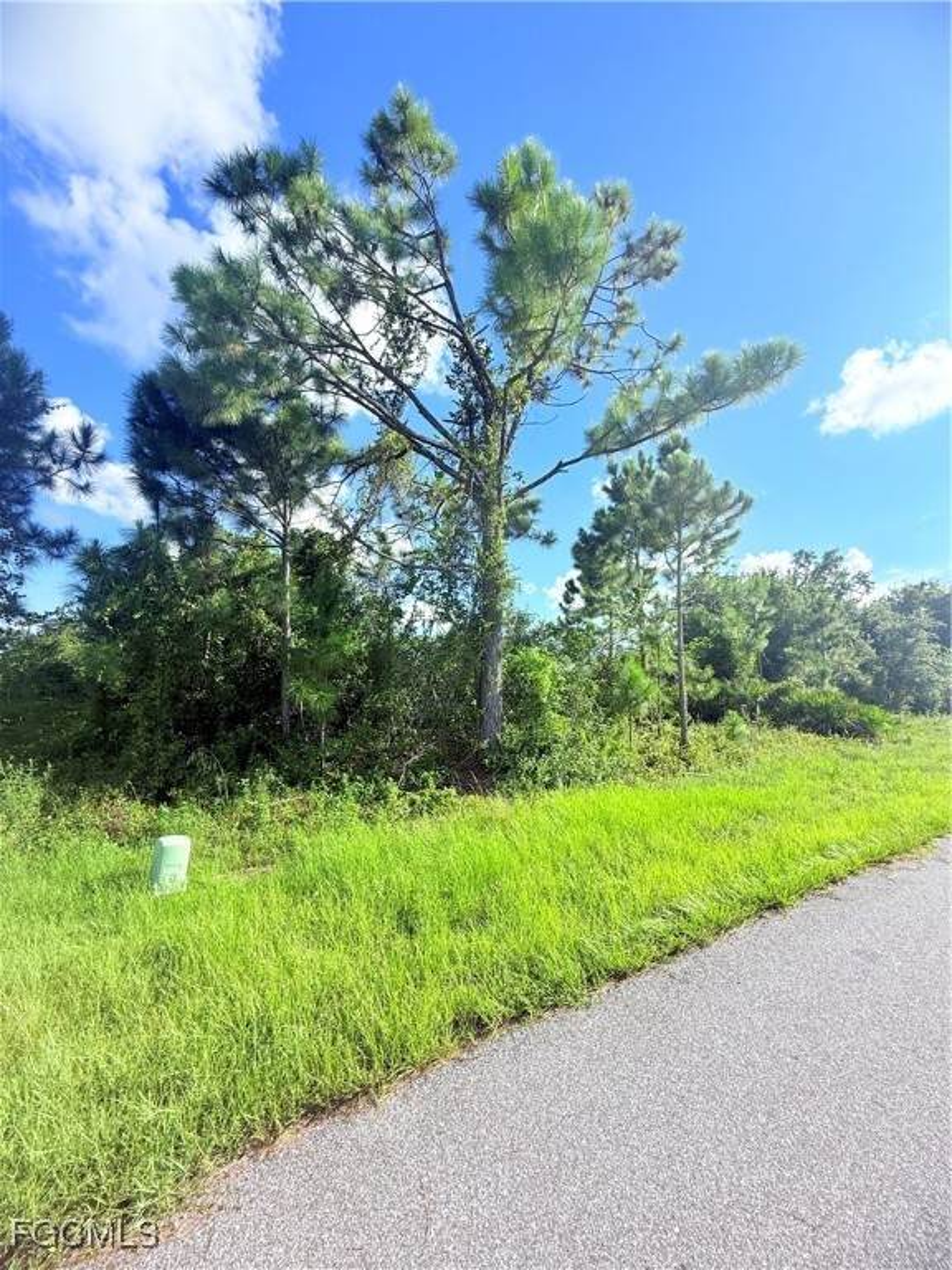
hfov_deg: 85.7
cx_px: 476
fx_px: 513
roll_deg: -0.9
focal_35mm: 14
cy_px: 635
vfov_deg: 102.1
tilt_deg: +6.3
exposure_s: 1/1105
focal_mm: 2.22
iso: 50
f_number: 2.2
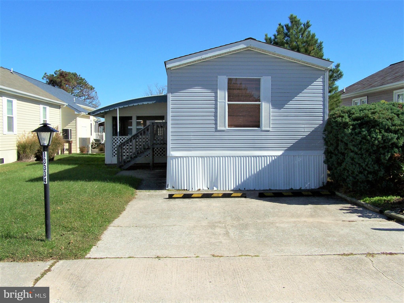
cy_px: 152
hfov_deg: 49.0
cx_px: 202
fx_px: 444
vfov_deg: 37.7
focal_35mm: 38
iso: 80
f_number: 5.6
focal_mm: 6.3
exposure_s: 1/750
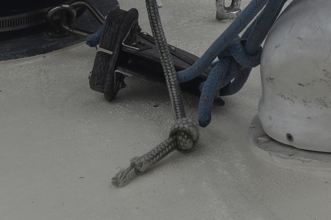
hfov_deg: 16.3
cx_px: 295
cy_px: 16
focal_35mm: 124
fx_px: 1144
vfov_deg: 10.9
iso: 200
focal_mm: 29
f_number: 9
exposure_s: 1/400
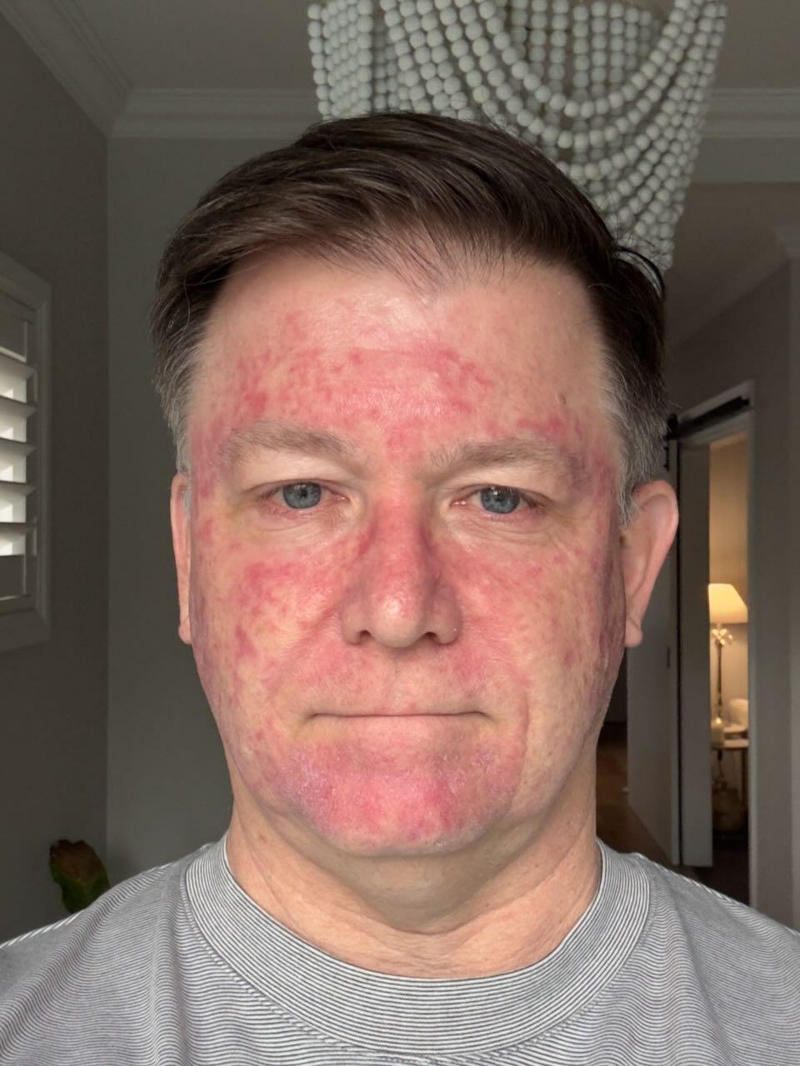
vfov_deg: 60.0
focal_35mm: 30
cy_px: 533
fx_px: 924
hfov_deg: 46.8
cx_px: 400
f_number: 1.9
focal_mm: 2.69
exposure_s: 1/66
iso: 80
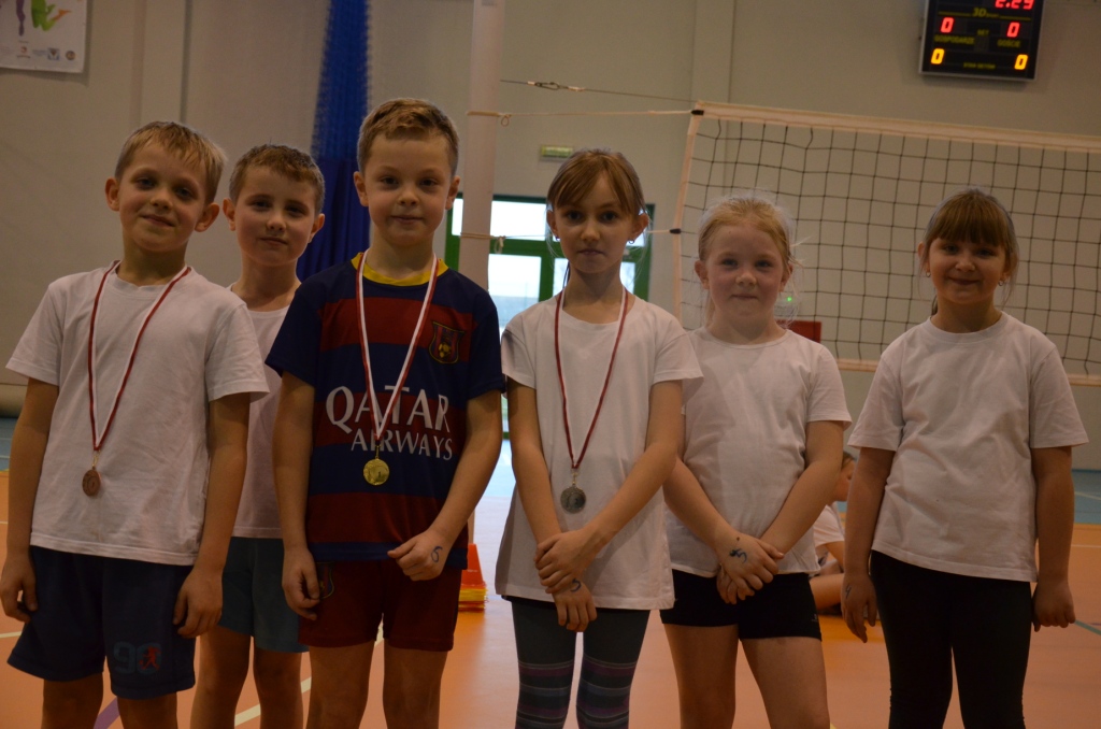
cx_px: 550
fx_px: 1556
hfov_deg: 39.0
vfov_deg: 26.4
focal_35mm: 51
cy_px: 364
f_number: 4.2
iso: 1600
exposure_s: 1/160
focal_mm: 34
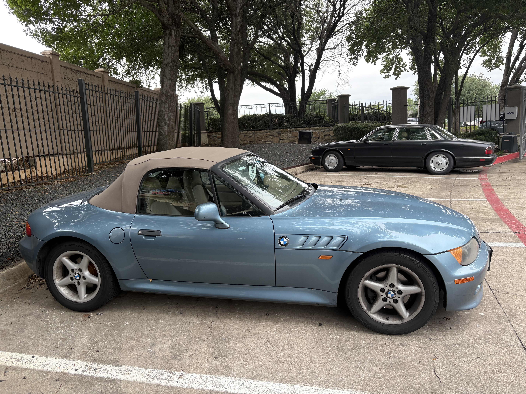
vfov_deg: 53.1
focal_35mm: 26
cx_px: 263
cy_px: 197
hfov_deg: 67.3
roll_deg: +2.7
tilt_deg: -8.4
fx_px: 395
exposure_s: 1/243
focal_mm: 5.96
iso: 80
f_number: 1.6
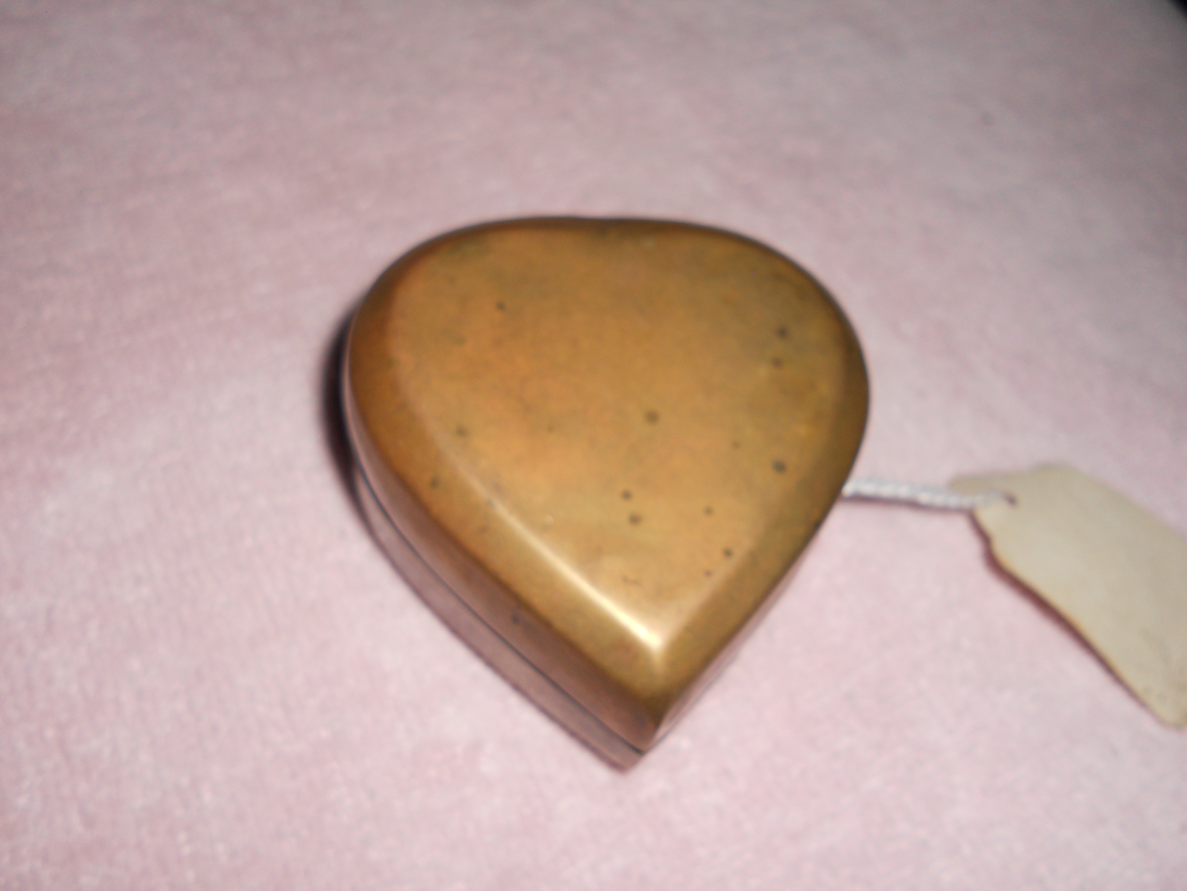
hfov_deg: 56.8
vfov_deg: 44.2
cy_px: 446
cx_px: 594
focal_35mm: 32
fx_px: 1097
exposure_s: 1/25
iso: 80
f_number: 8.8
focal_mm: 5.8
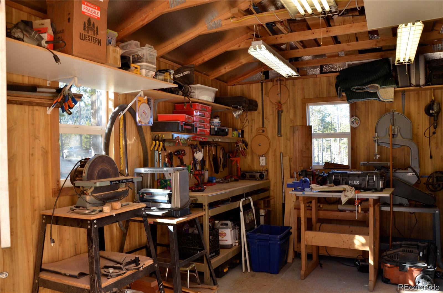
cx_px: 222
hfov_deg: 67.5
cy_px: 146
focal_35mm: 27
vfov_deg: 47.7
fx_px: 331
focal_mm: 18
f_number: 5.6
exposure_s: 1/125
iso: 400
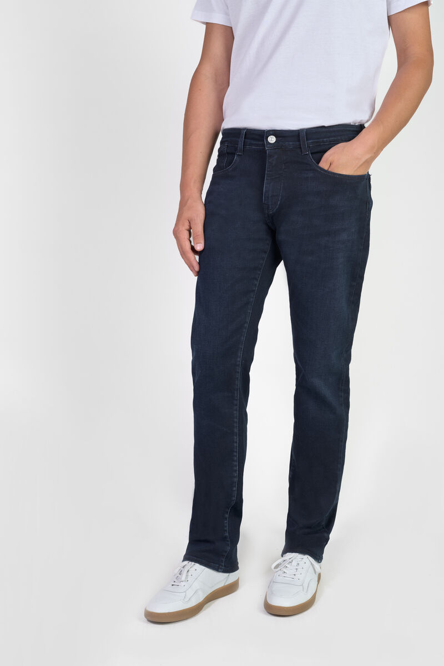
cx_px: 222
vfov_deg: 39.6
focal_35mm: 50
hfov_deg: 27.0
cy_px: 333
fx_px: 925
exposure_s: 1/160
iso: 100
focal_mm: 50
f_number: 10
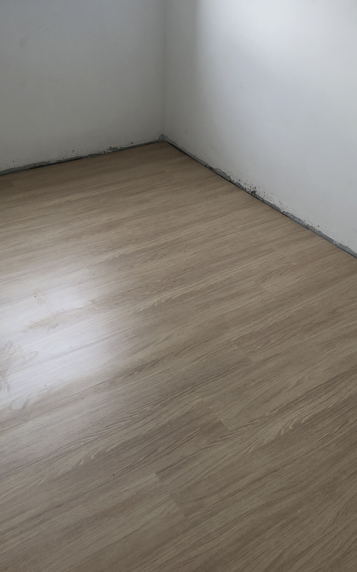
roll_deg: -3.3
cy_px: 262
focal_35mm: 35
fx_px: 545
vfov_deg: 55.3
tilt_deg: -31.6
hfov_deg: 36.3
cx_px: 171
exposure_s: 1/40
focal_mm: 4
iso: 25
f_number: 1.8
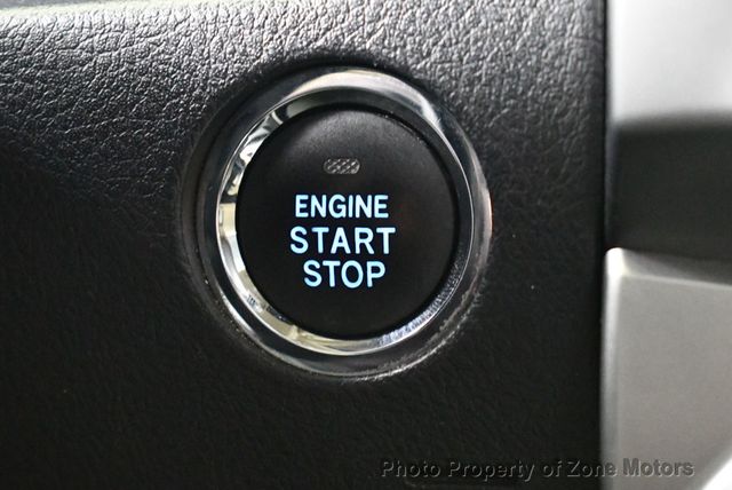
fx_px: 2035
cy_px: 245
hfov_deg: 20.4
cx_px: 366
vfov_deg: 13.7
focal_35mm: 100
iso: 12800
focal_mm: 50
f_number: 5.6
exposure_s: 1/25
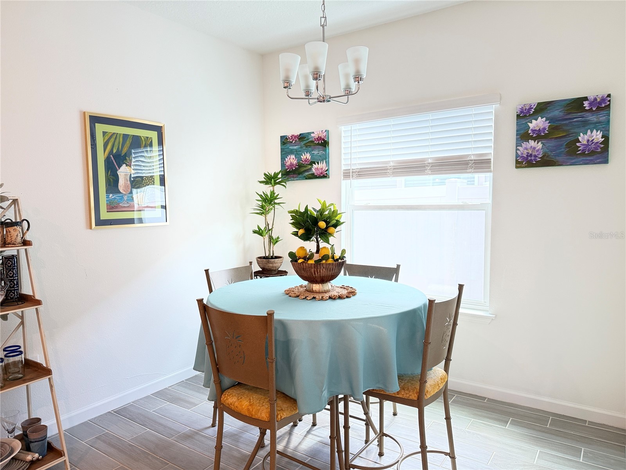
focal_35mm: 24
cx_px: 313
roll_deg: +1.7
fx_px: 434
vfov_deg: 56.8
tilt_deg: -6.3
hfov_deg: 71.6
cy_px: 235
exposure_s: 1/60
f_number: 1.78
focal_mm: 6.76
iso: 200
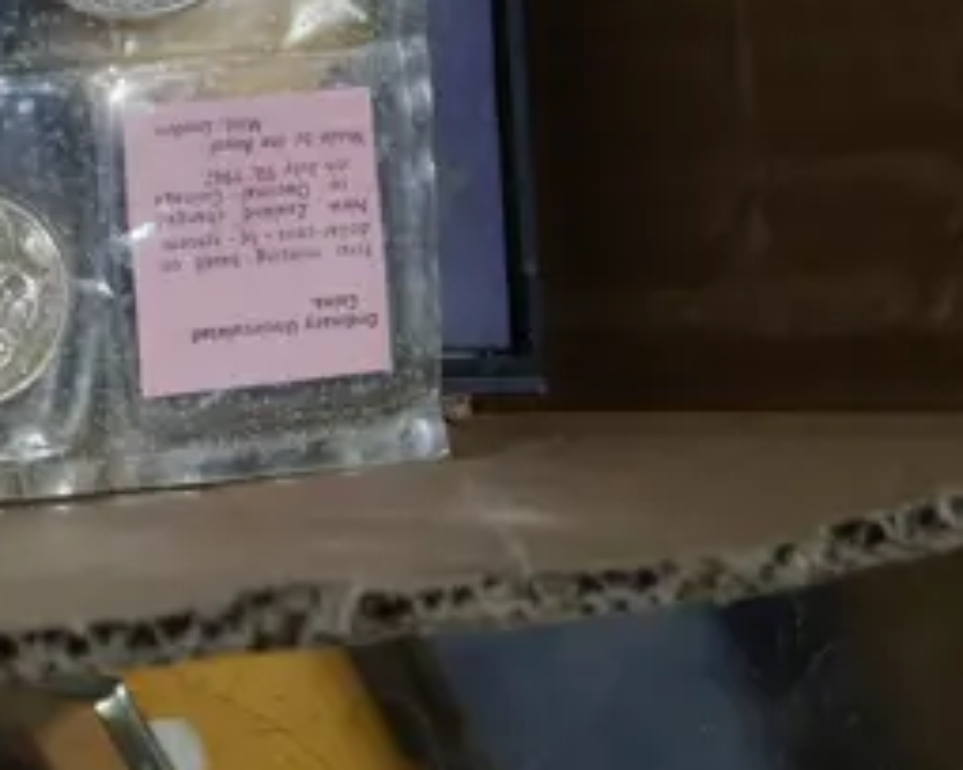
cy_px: -653
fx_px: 5358
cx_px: -510
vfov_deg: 7.9
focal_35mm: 188
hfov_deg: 9.9
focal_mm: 24
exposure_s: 1/80
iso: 200
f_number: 5.2
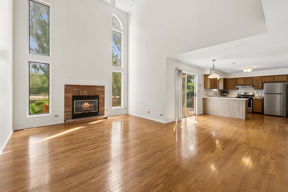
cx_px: 144
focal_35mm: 15
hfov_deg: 100.4
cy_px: 96
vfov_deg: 77.3
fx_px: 120
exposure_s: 1/60
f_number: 8
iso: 200
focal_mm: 15
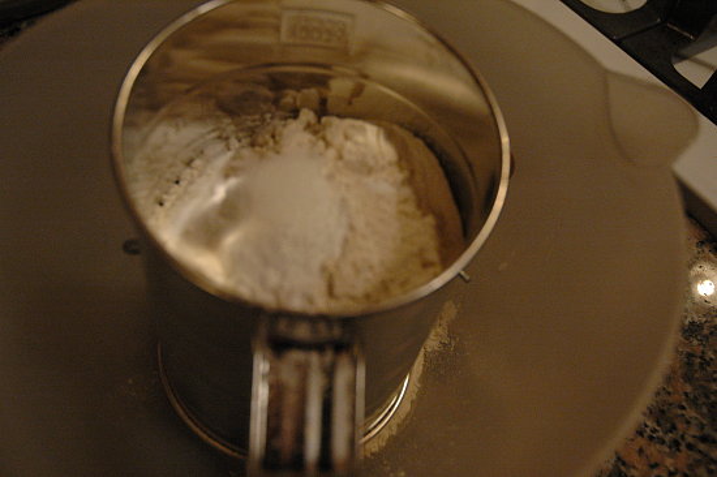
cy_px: 238
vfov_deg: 36.8
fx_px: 717
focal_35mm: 36
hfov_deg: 53.2
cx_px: 358
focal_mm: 24
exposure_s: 1/125
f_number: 3.8
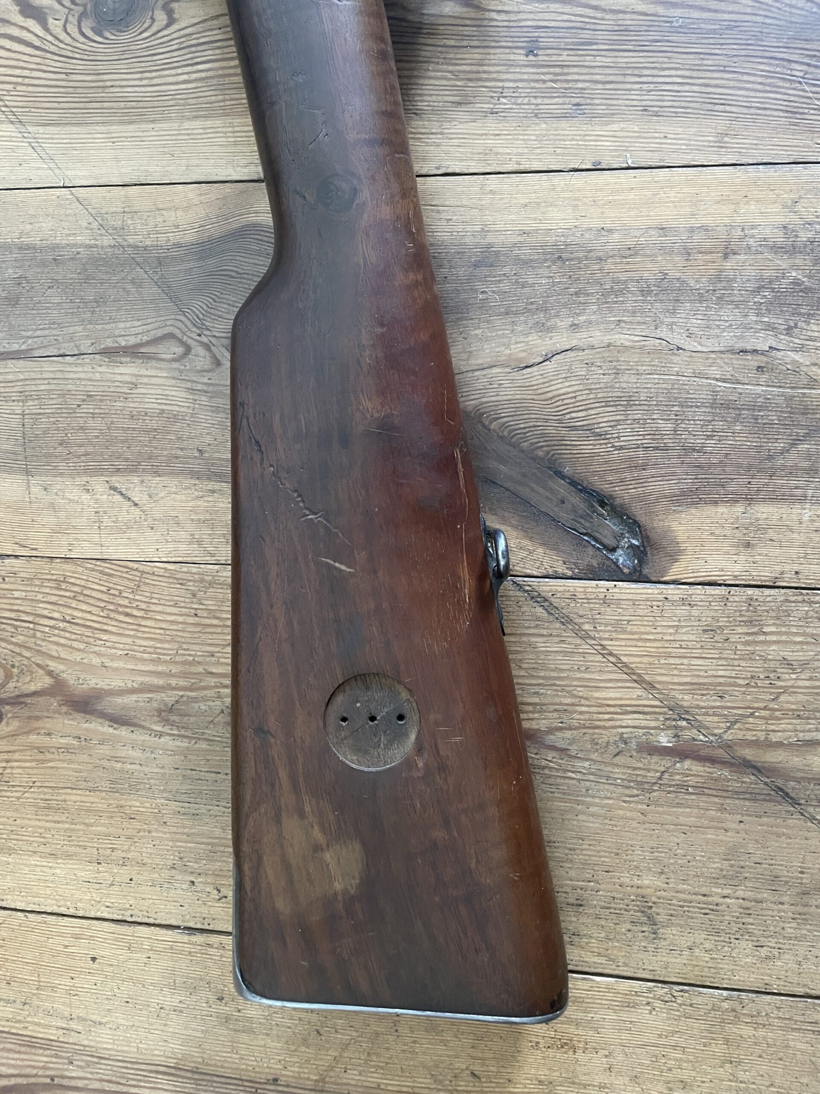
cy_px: 547
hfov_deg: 53.1
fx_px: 821
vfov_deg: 67.3
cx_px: 410
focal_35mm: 26
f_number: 1.6
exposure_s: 1/50
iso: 500
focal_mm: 4.2
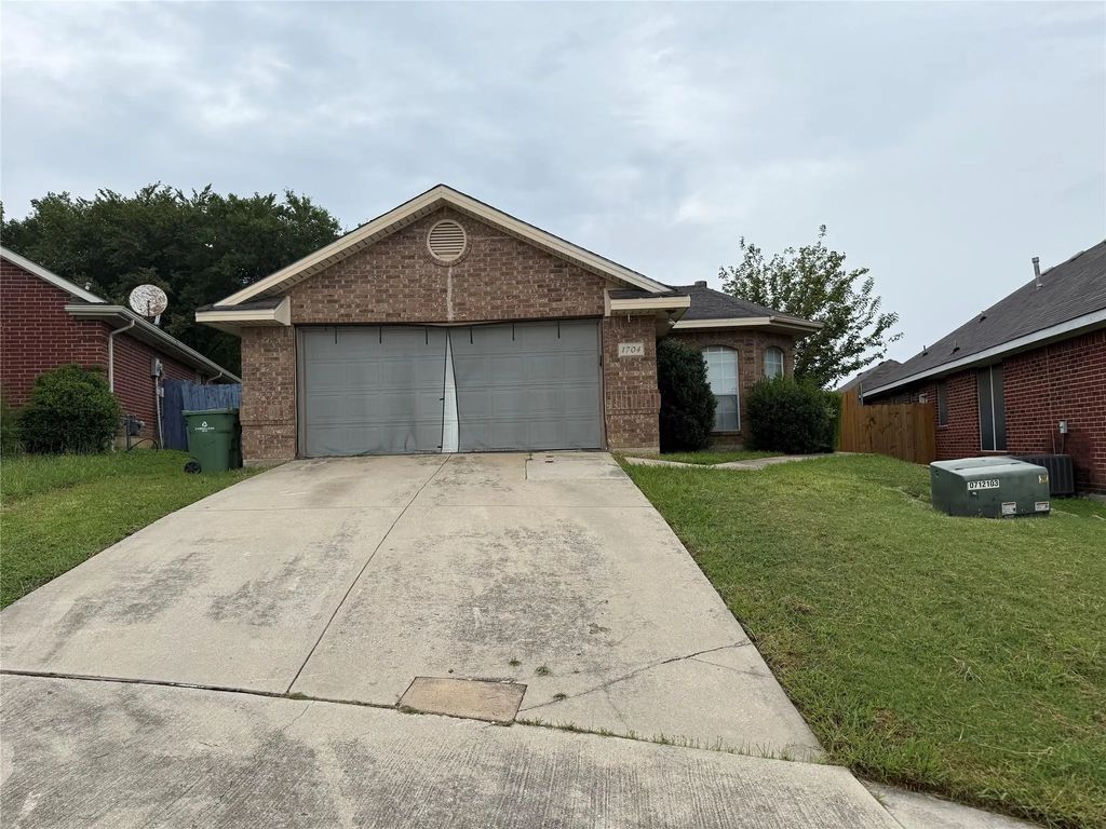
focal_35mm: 24
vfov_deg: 56.8
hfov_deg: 71.6
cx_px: 553
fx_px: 767
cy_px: 414
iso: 80
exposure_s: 1/1230
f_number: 1.78
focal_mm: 6.76
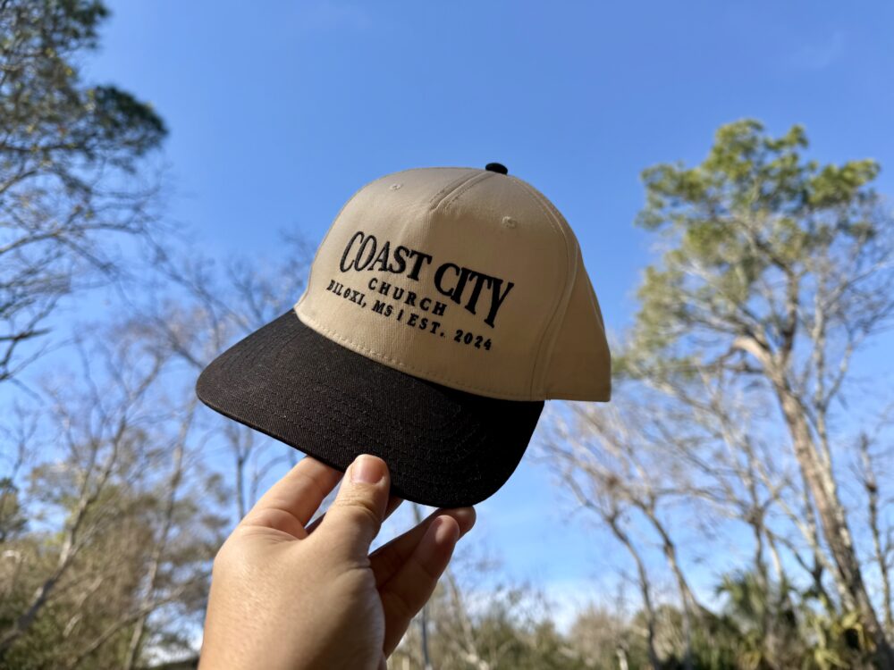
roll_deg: +1.4
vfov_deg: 56.8
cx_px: 447
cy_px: 335
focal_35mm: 24
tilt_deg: +31.4
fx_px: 620
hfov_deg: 71.6
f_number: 1.78
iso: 80
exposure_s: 1/2525
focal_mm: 6.76
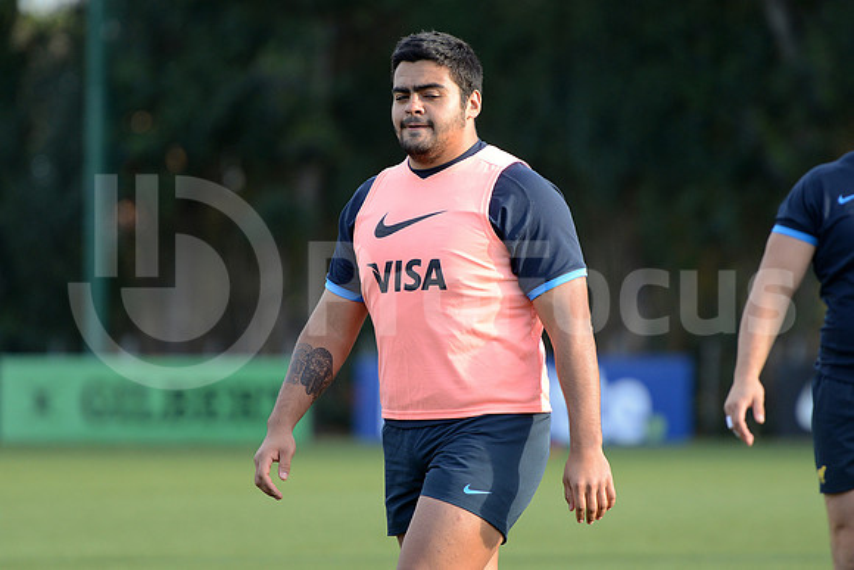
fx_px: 6406
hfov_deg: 7.6
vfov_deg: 5.1
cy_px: 285
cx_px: 427
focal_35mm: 270
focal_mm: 270
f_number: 4
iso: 800
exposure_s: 1/640
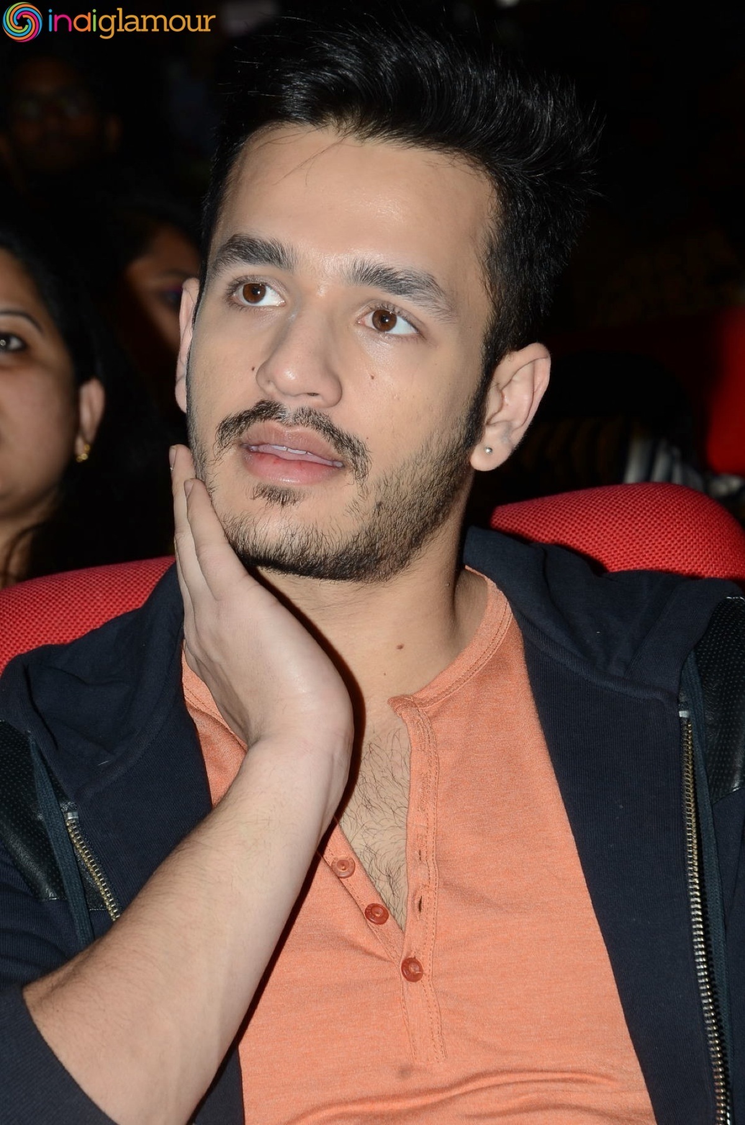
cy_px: 562
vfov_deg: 13.1
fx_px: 4913
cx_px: 372
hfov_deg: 8.7
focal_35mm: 158
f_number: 8
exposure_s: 1/125
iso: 250
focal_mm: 105
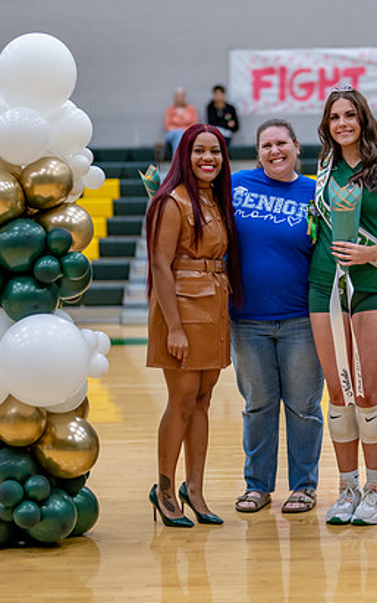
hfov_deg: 13.8
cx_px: 333
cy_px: 278
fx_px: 1545
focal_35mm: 94
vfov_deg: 22.1
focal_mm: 50
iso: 500
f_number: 1.2
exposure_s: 1/640
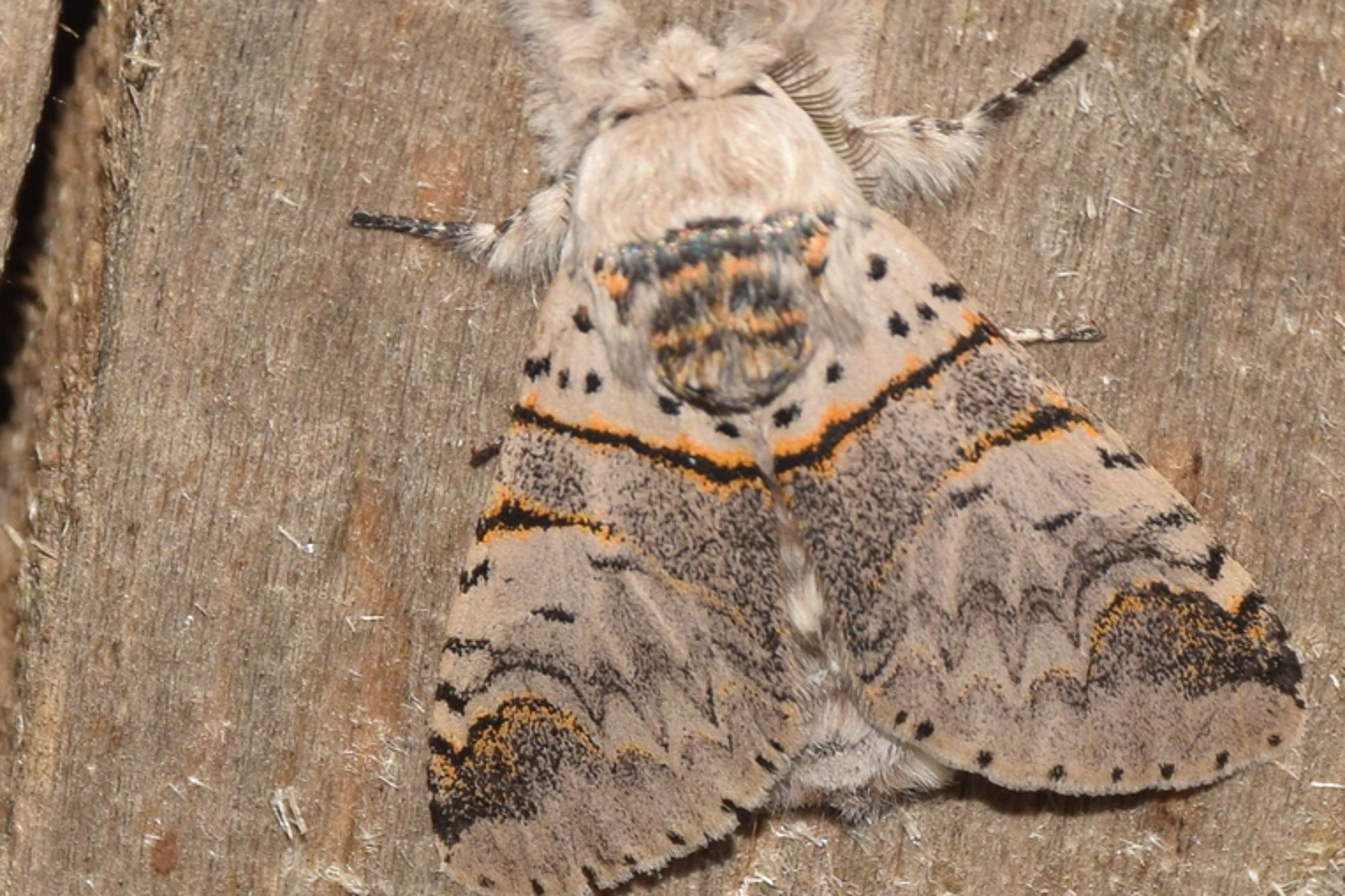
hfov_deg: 7.8
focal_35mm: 264
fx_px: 9861
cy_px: 391
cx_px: 741
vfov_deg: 5.2
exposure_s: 1/160
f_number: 13
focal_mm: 140
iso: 100
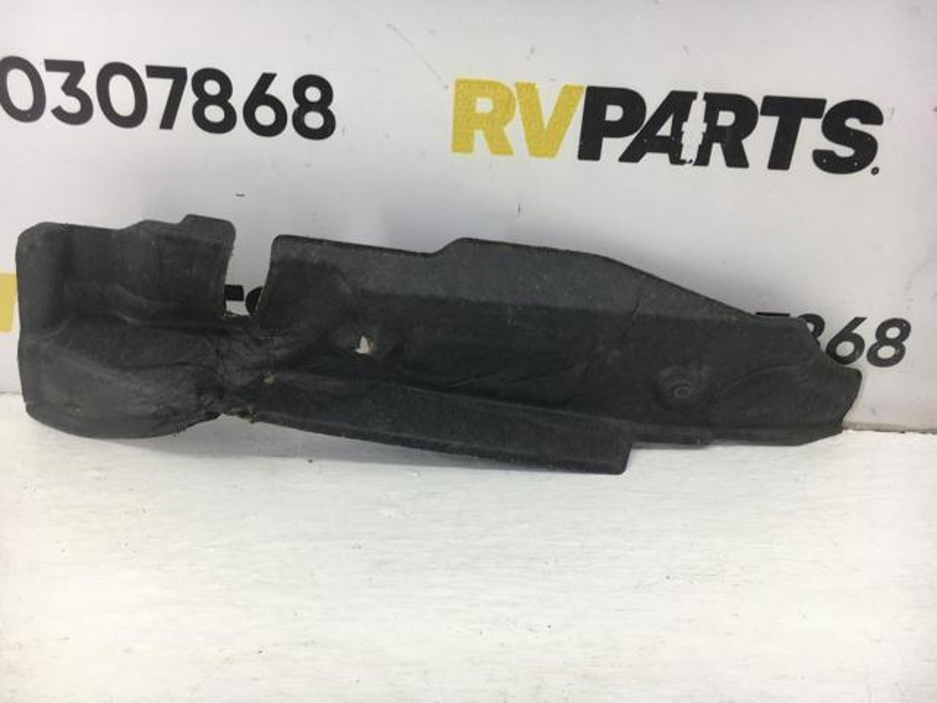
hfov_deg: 61.7
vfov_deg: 48.2
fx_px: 785
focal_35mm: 29
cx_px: 468
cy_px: 352
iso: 32
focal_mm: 4.15
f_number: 2.2
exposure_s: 1/50
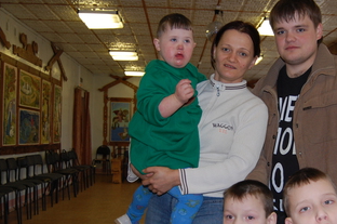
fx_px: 486
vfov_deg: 25.8
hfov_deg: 37.9
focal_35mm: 52
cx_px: 223
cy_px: 146
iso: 400
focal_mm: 24
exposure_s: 1/60
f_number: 4
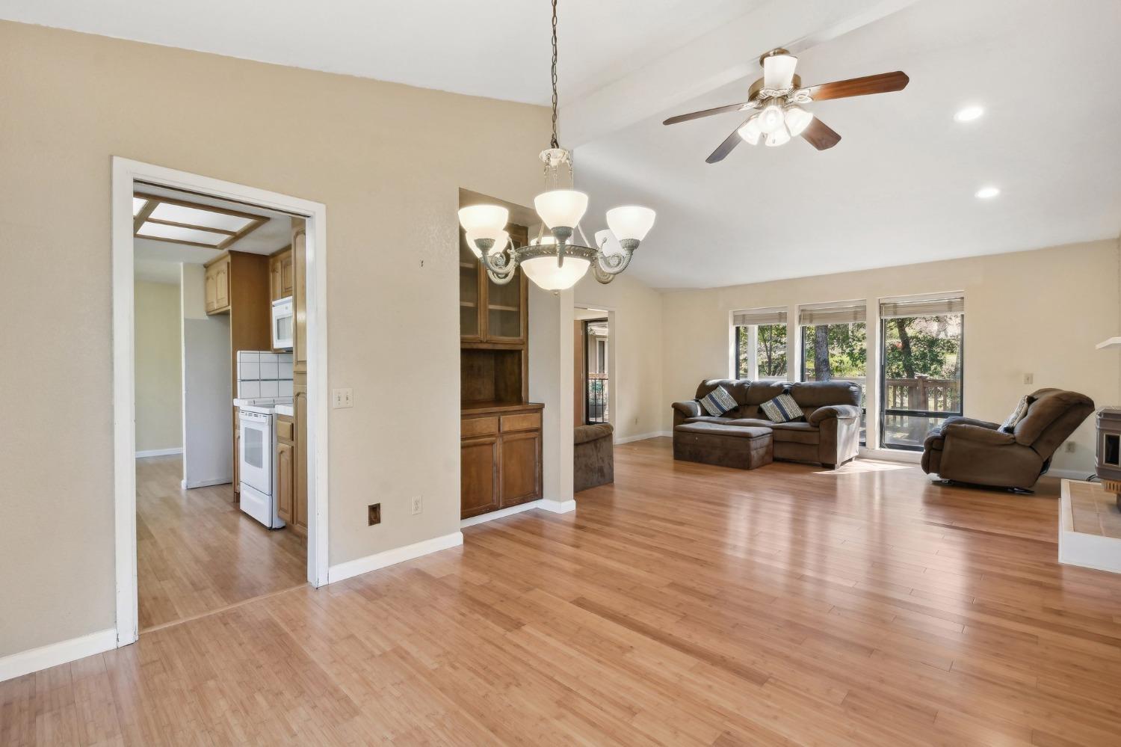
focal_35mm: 15
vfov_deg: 77.3
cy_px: 374
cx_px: 560
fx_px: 467
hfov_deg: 100.4
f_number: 8
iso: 100
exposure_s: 1/6
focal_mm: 10
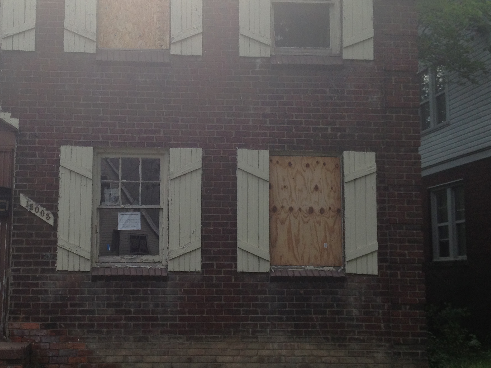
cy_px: 150
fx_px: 922
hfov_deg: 29.6
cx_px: 158
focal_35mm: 65
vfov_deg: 22.6
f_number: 2.4
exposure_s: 1/968
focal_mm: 4.28
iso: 50
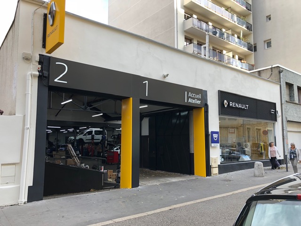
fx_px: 243
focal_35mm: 28
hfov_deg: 63.4
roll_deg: -0.2
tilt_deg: +5.8
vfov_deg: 49.7
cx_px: 150
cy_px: 113
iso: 25
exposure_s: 1/100
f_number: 1.8
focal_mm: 4
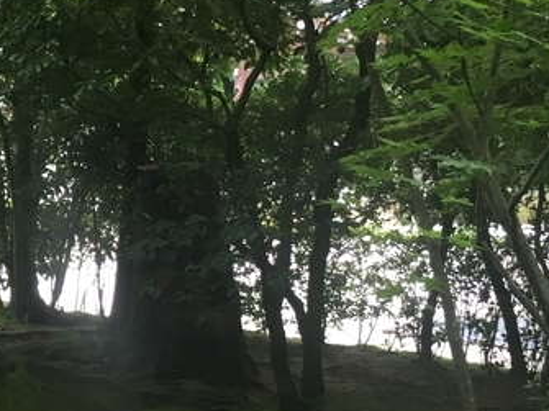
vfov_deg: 14.2
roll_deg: +0.5
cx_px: -77
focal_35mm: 104
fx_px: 1649
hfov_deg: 18.1
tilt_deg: -0.7
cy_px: 138
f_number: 2.2
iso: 64
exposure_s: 1/30
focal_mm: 4.15
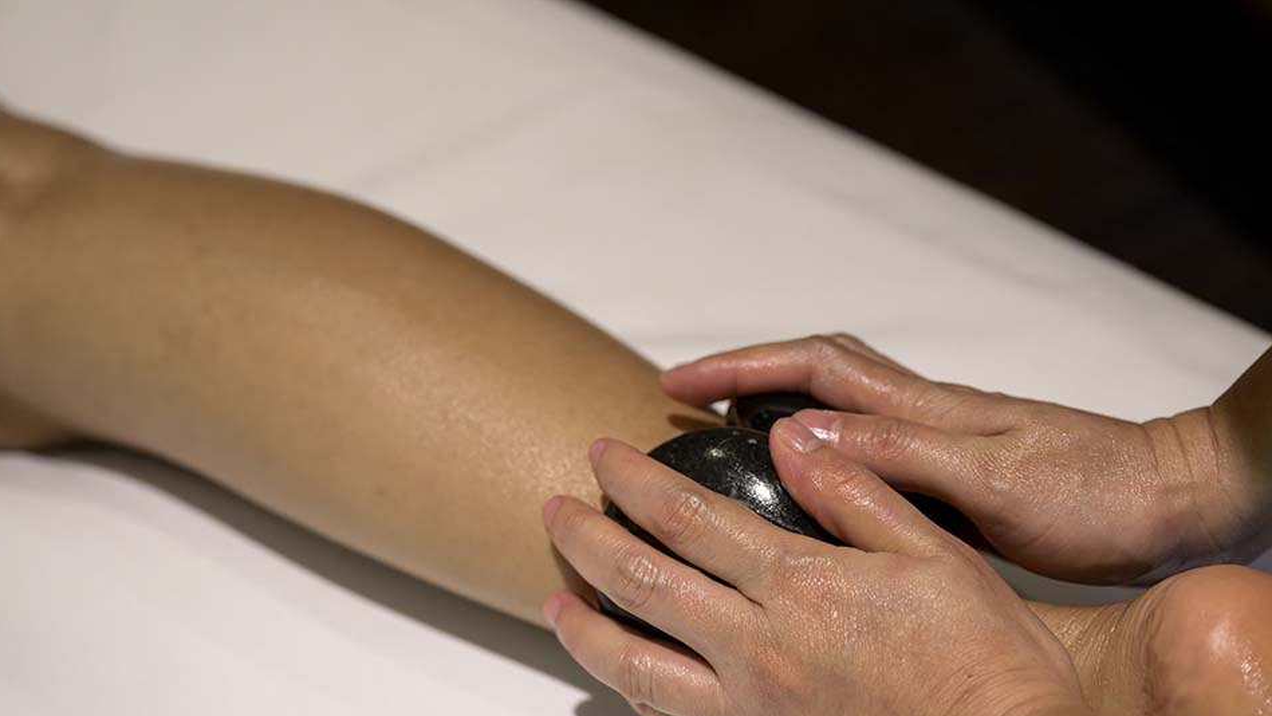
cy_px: 428
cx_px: 630
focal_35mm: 71
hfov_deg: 29.7
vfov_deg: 17.0
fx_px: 2395
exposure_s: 1/200
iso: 800
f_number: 4.5
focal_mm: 67
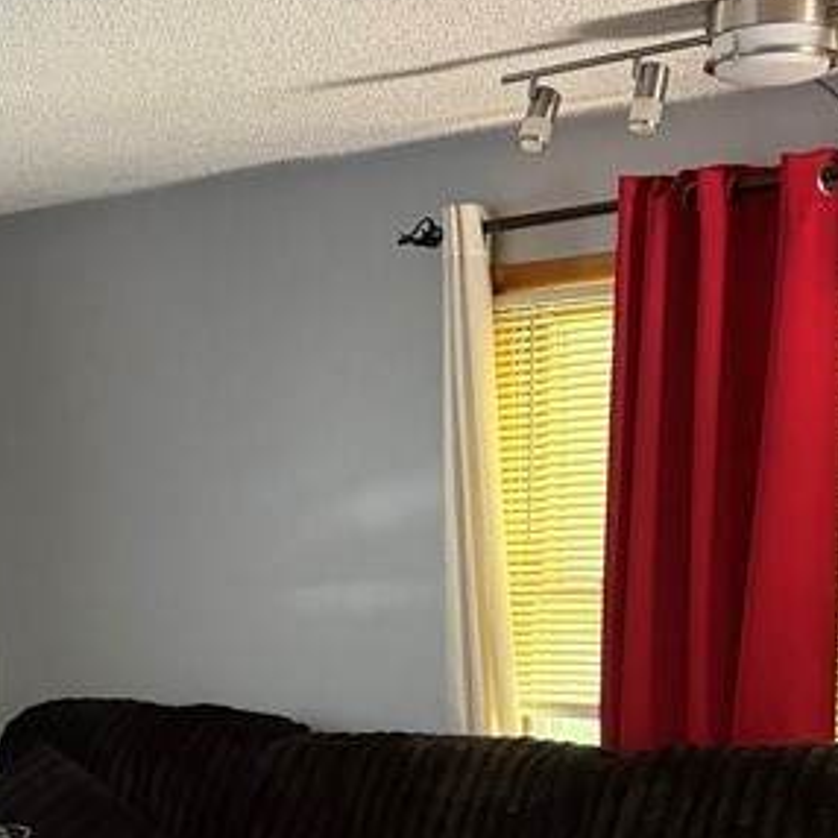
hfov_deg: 22.5
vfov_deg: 20.8
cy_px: 1078
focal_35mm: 76
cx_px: 202
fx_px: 2082
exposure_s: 1/40
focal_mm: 6.76
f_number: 1.78
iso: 640
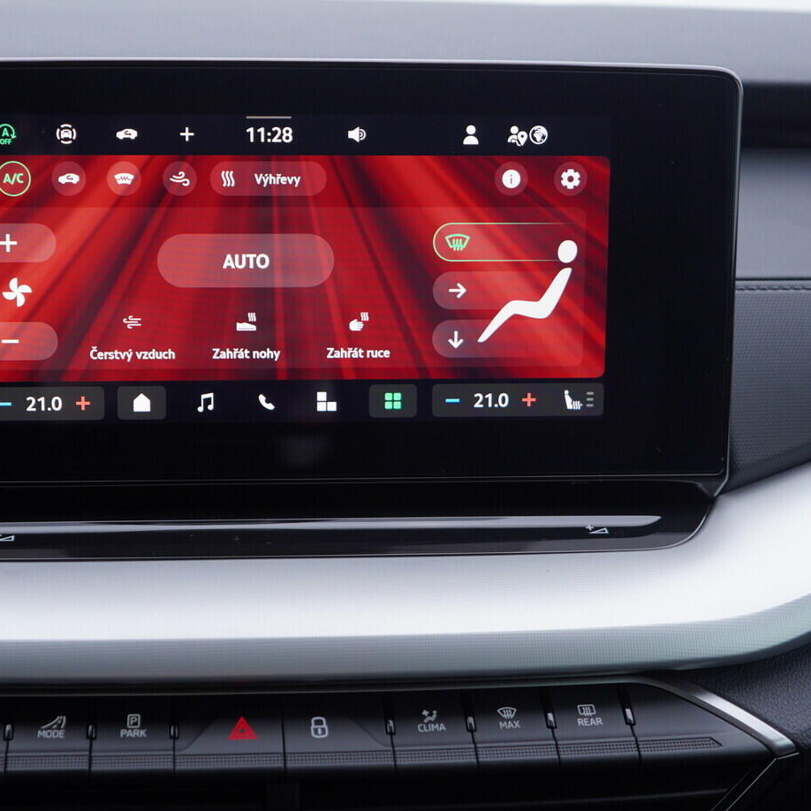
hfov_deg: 34.9
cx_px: 249
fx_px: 1272
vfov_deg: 35.4
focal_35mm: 48
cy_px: 413
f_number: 3.2
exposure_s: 1/40
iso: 125
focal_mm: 24
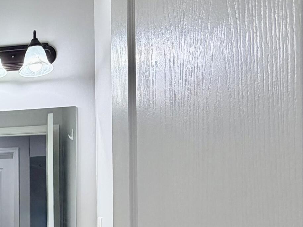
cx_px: -60
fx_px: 403
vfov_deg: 29.7
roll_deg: +1.0
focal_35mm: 46
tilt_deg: -0.3
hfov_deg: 33.6
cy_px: 219
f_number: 2.2
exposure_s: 1/120
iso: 160
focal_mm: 2.22
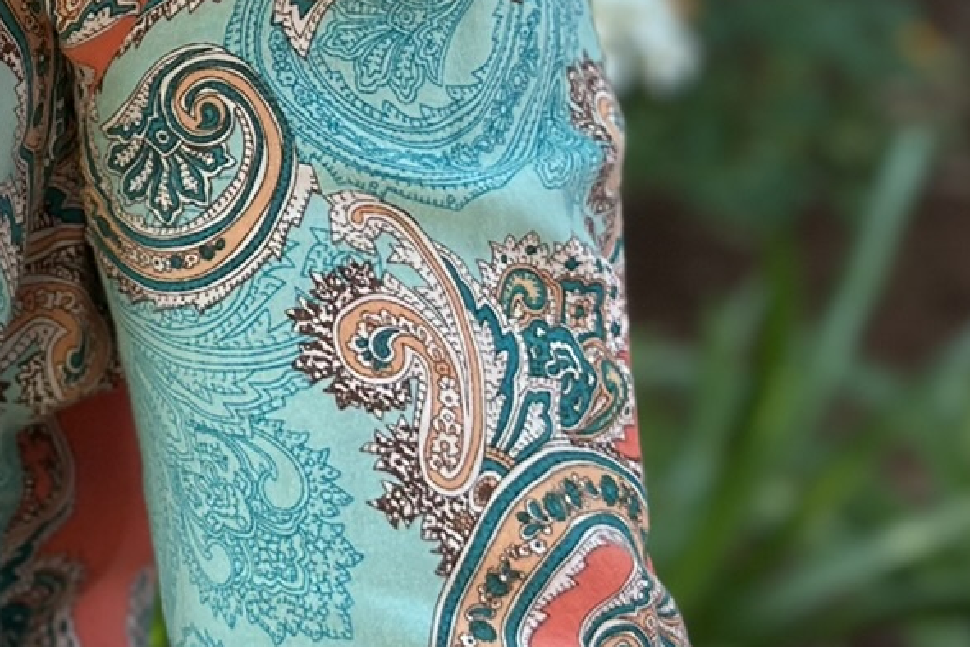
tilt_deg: -4.5
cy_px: -547
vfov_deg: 7.7
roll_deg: -1.3
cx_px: -169
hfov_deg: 11.7
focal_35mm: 173
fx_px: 4661
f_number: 1.78
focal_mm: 6.86
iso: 80
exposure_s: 1/402
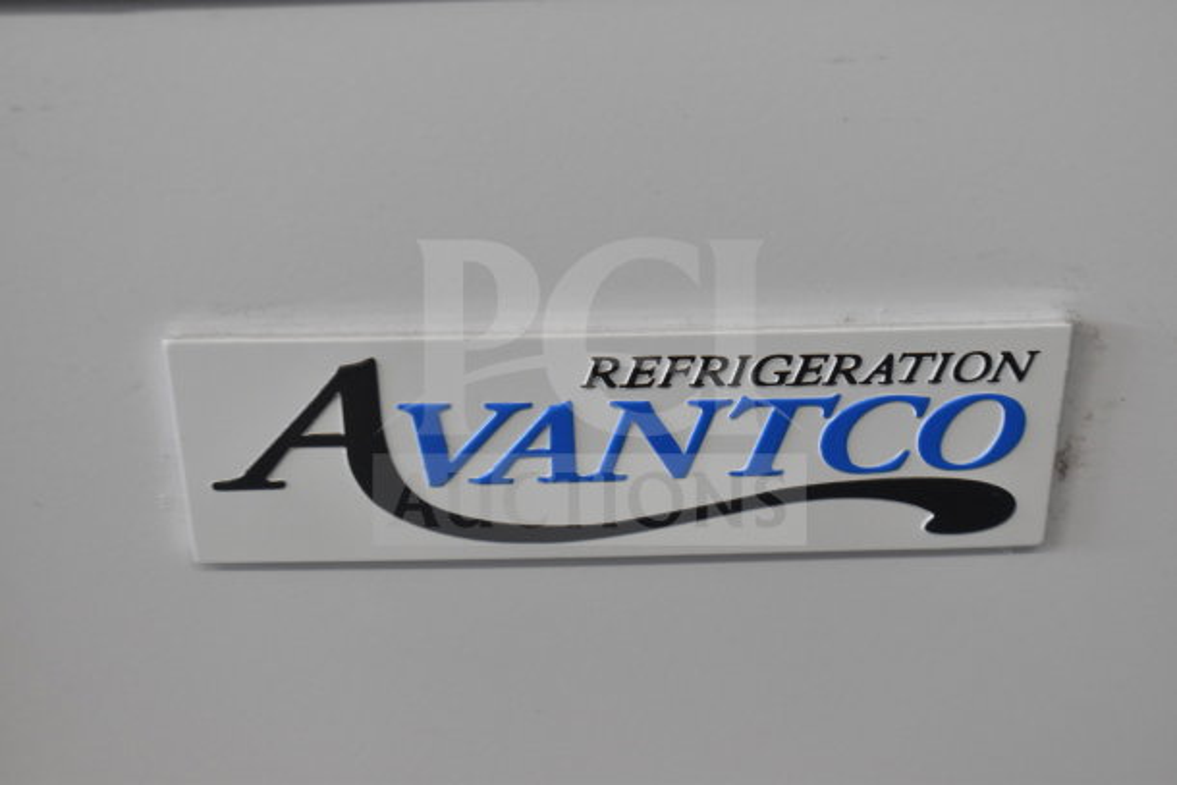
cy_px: 392
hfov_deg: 28.1
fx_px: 2354
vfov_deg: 18.9
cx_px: 588
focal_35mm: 72
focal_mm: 48
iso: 2000
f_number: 5.3
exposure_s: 1/80
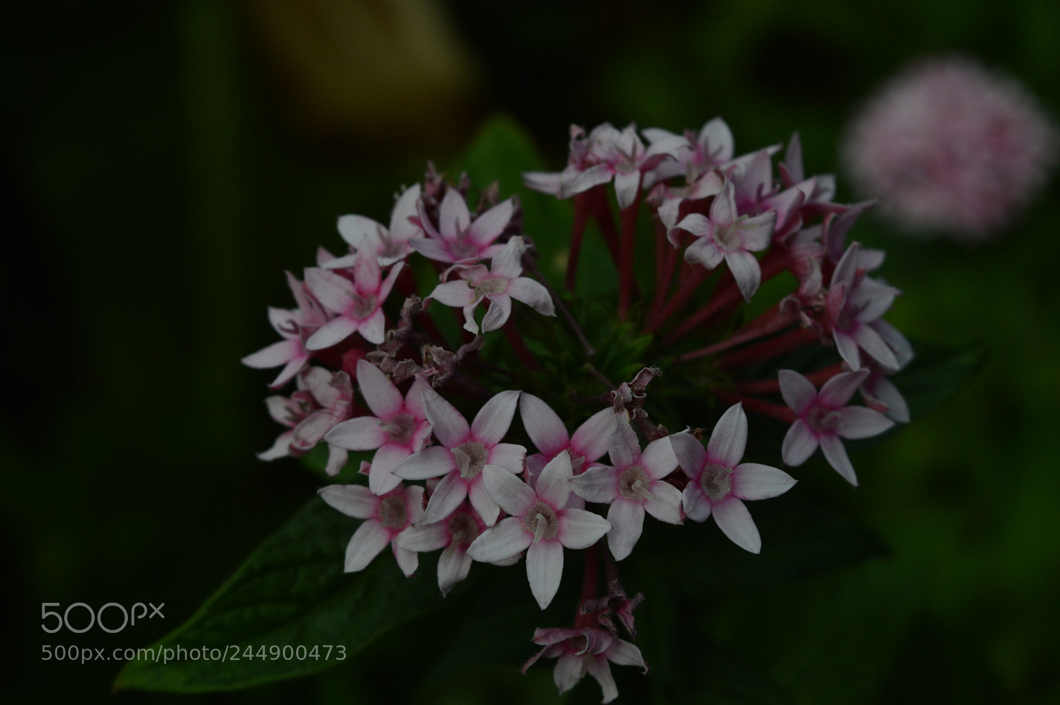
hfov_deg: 24.6
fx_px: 2427
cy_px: 352
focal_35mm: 82
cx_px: 530
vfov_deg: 16.5
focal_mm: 55
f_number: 9
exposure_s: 1/640
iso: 400
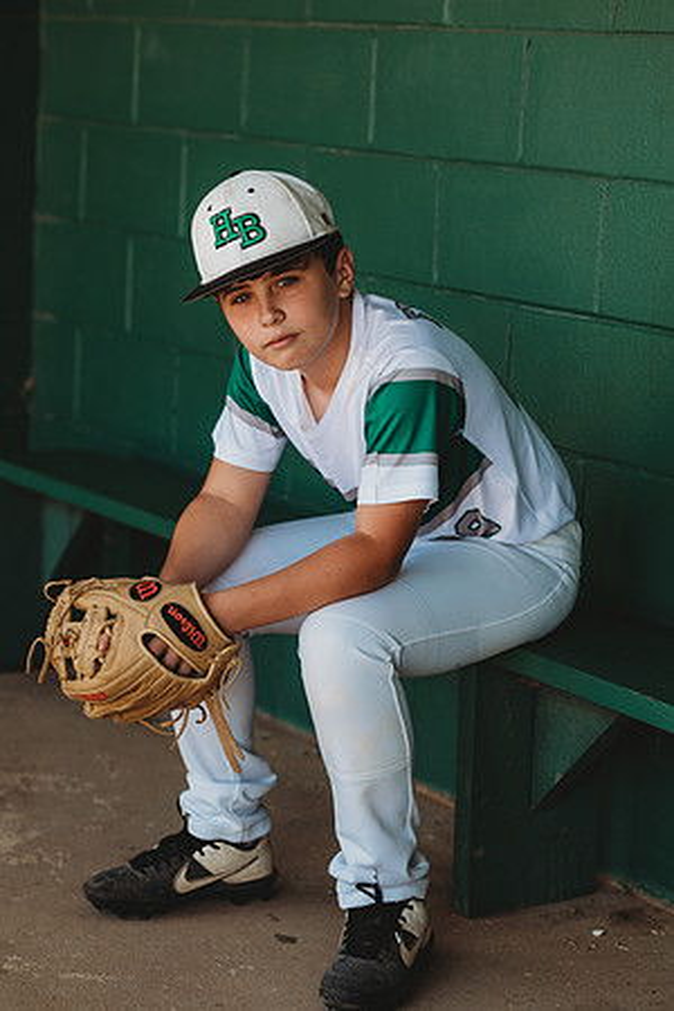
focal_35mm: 85
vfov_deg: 23.9
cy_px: 506
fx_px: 2387
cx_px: 337
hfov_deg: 16.1
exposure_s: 1/200
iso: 160
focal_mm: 85
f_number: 2.8
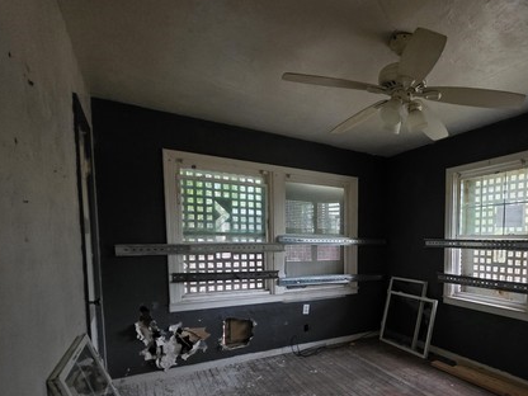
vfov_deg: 64.3
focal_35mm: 20
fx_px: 305
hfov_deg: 77.4
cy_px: 264
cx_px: 377
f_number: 1.9
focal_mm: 2.2
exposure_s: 1/40
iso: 1000
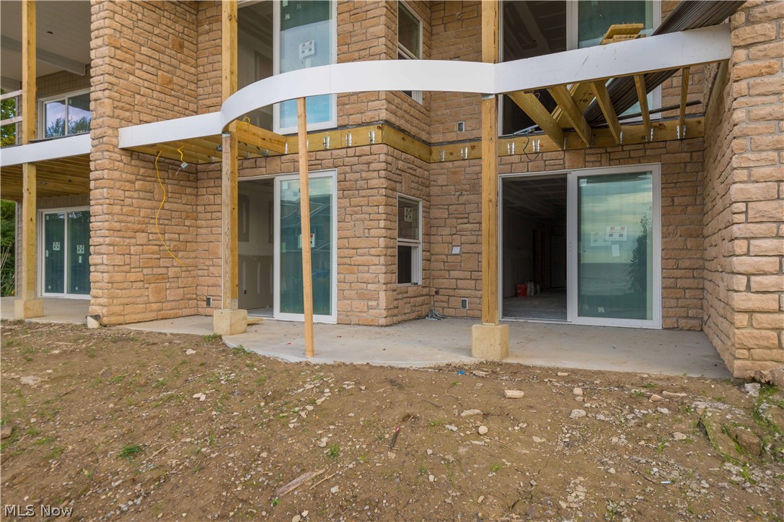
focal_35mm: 24
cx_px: 392
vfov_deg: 53.1
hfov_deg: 73.8
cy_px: 261
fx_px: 522
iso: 200
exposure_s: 1/80
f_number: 8
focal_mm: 24
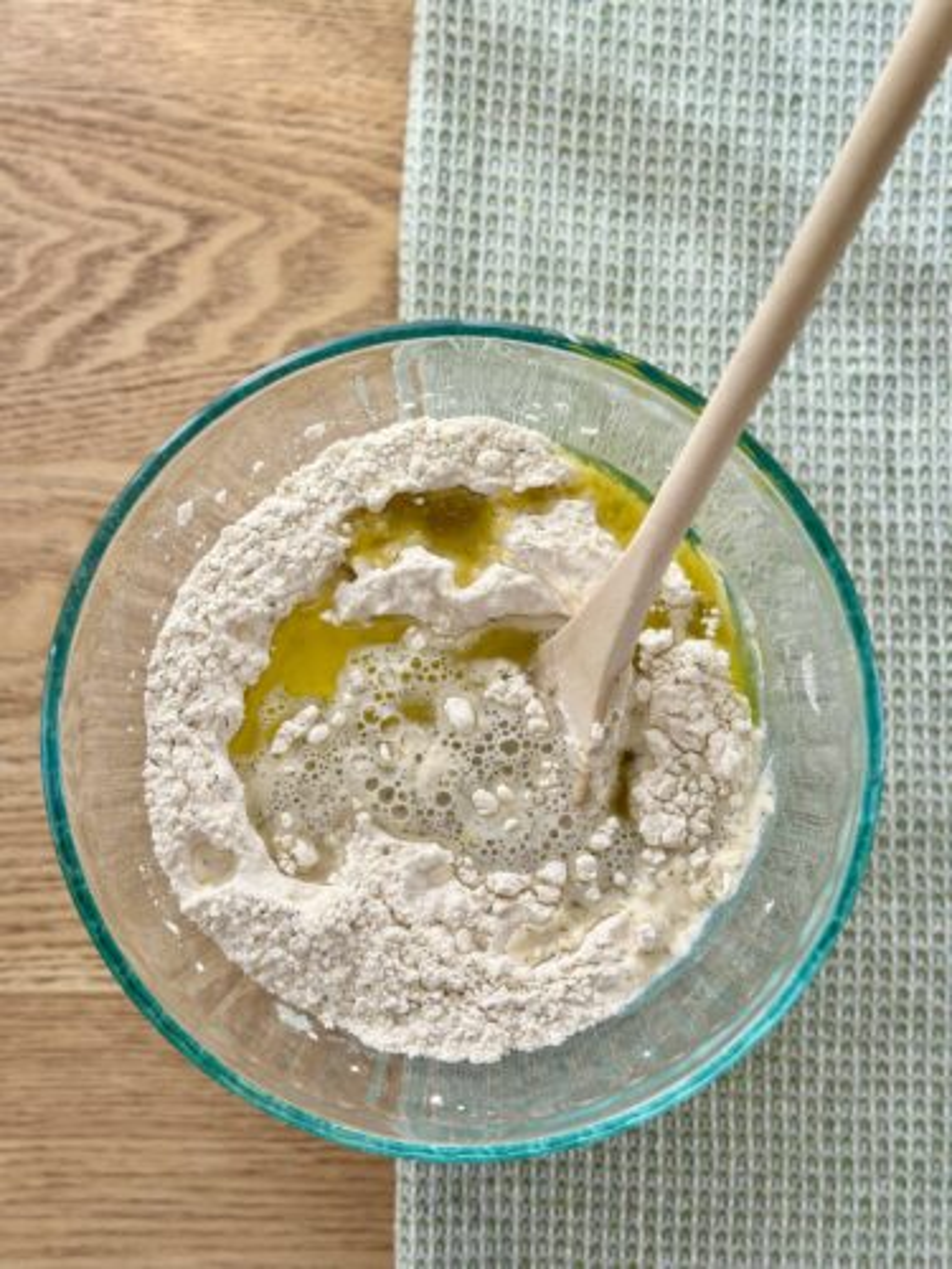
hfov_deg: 30.3
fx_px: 1760
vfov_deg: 39.7
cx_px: 476
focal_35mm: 48
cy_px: 634
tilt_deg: -87.9
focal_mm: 6.86
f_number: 1.78
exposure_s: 1/623
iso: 80
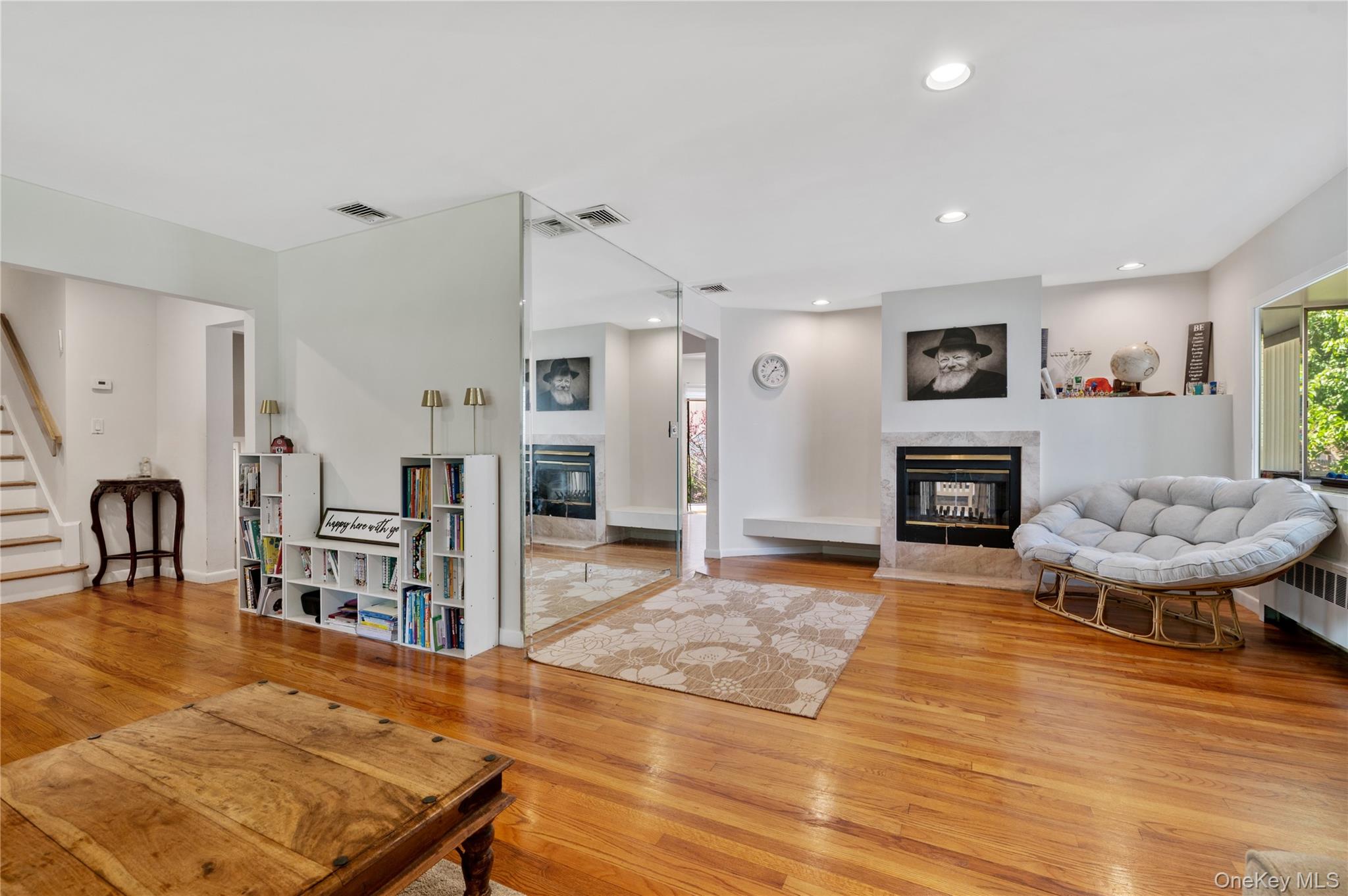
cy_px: 448
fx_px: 561
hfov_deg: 100.4
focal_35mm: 15
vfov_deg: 77.2
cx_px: 674
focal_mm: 15
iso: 500
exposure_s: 1/13
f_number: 8
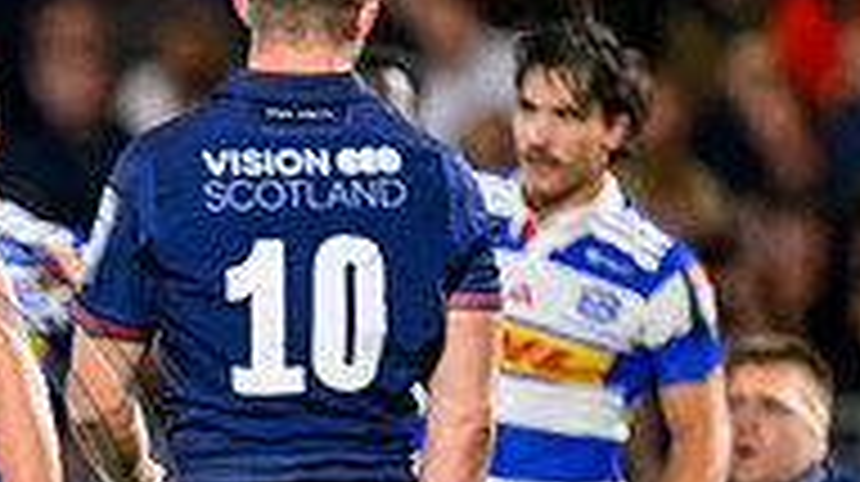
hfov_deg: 1.7
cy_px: 606
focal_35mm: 1275
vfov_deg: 1.0
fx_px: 29046
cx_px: -266
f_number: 2.8
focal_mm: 400
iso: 8000
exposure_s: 1/1600
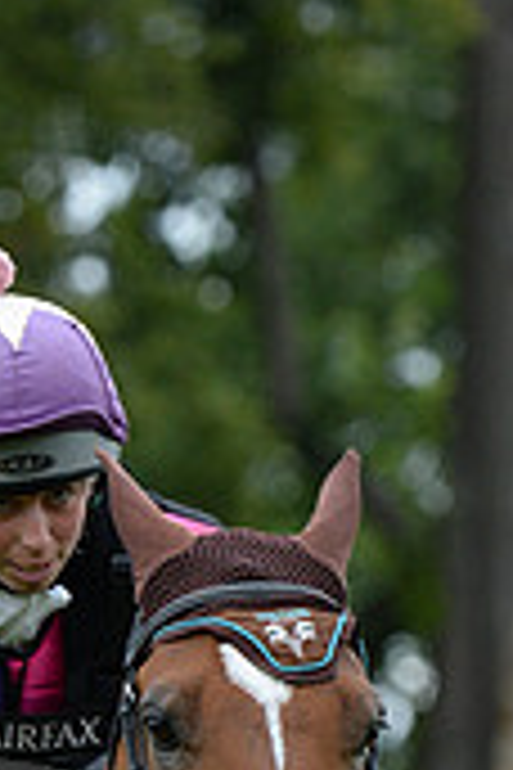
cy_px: 1252
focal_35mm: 880
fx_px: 18809
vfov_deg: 2.3
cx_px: -81
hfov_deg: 1.6
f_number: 6.3
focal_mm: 260
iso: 1000
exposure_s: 1/1000
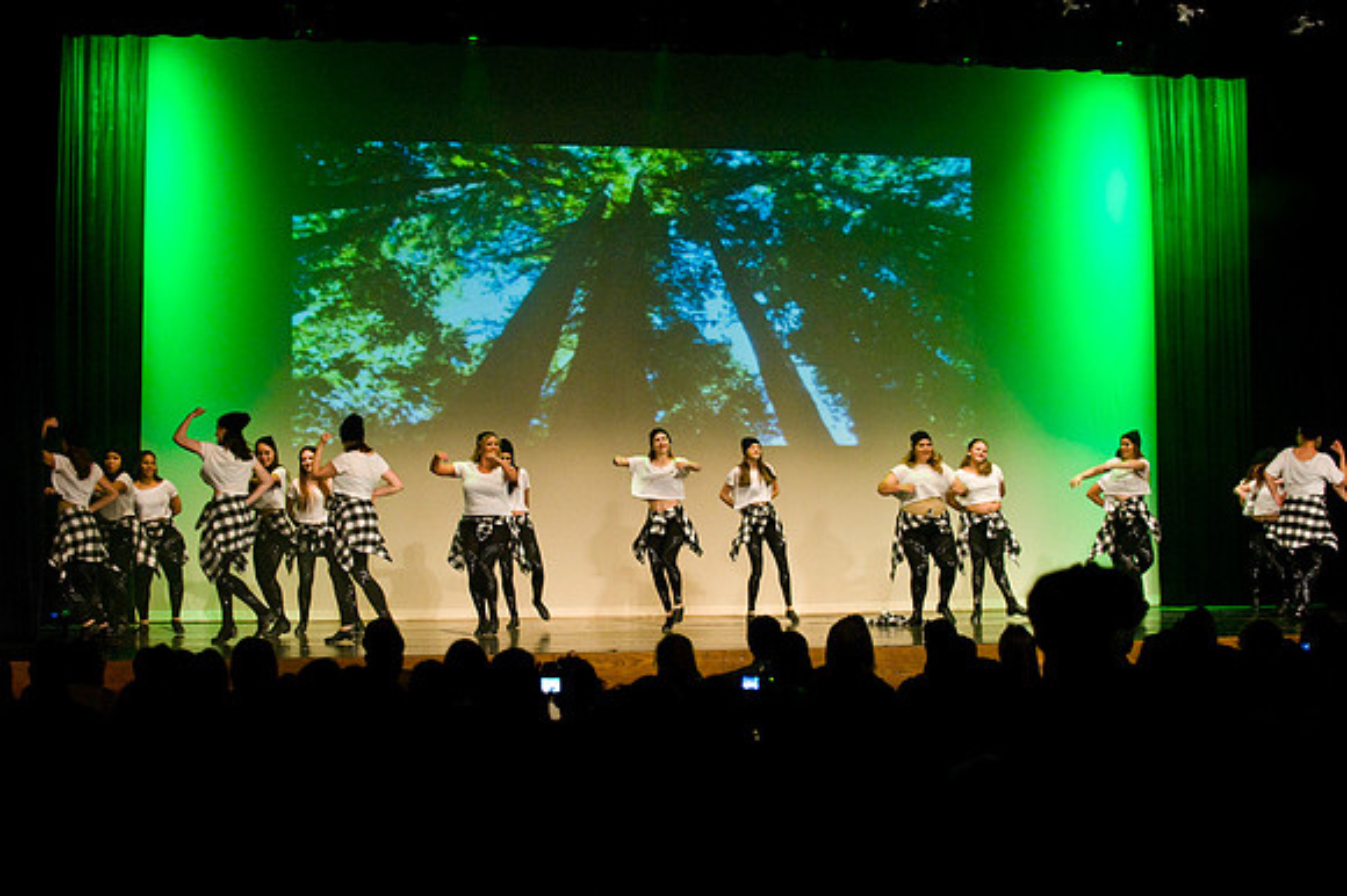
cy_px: 448
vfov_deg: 19.4
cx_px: 674
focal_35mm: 70
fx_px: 2618
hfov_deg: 28.9
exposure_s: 1/200
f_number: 4
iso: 3200
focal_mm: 70
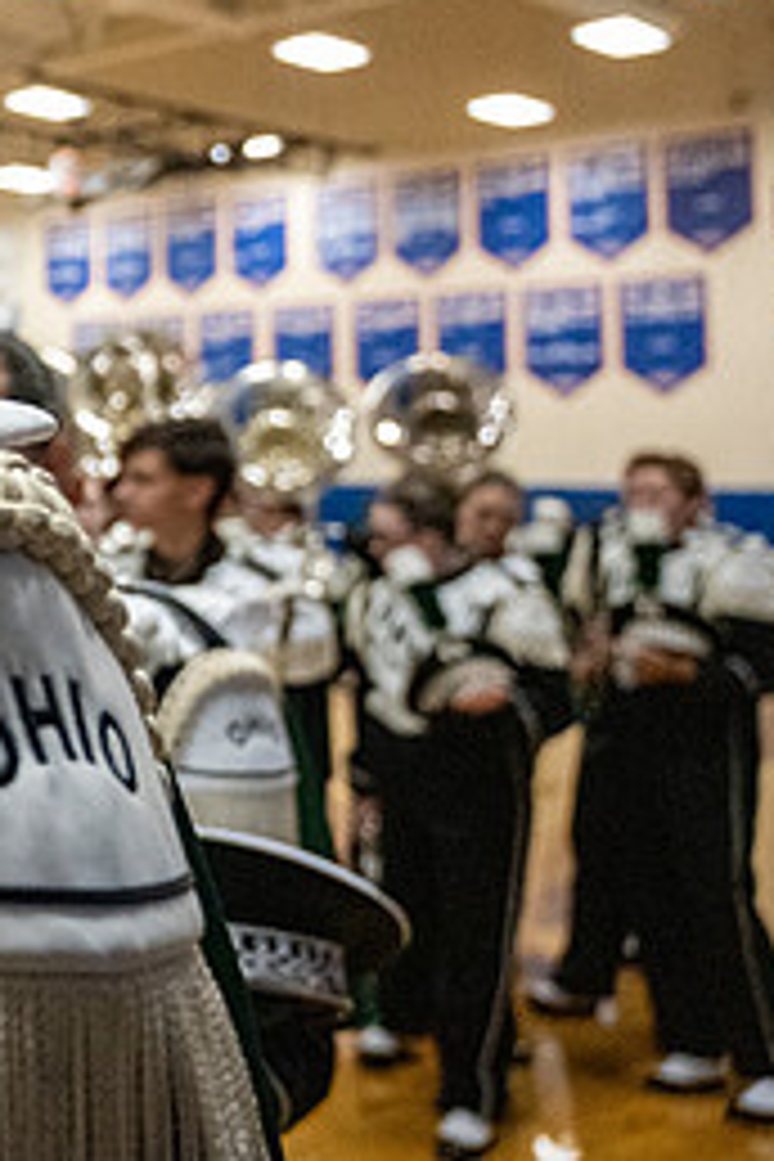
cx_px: -518
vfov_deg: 36.3
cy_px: 349
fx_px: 1741
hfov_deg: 20.0
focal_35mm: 54
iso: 12800
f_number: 4
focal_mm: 24
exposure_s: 1/800
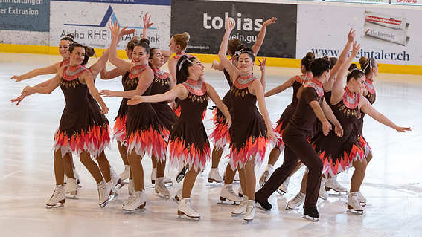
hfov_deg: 9.9
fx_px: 2439
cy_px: 128
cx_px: 212
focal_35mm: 218
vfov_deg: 5.6
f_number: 4
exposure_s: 1/320
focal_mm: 112
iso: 640
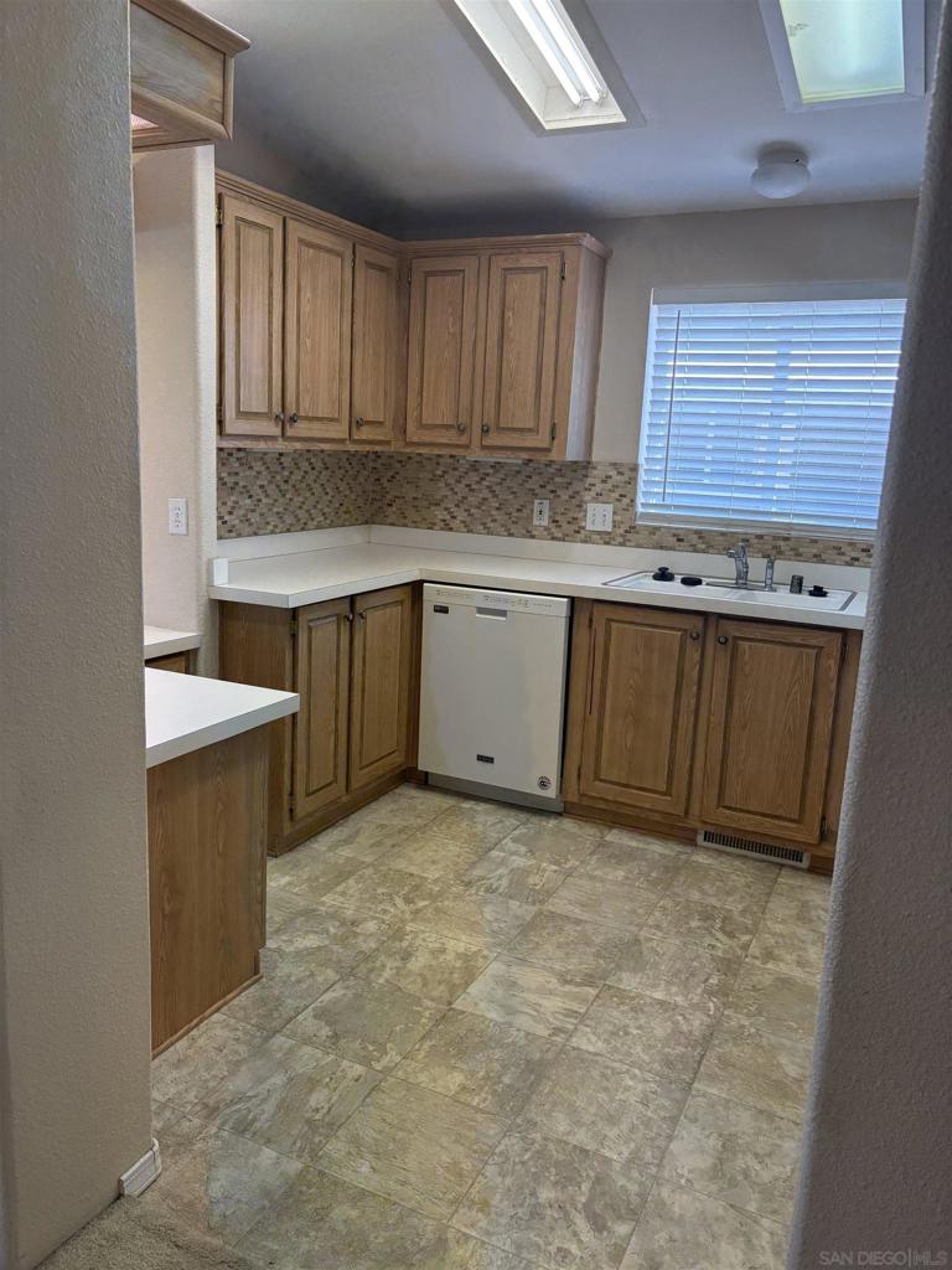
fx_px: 953
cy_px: 635
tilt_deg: -10.4
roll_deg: -2.7
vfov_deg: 67.3
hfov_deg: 53.1
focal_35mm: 26
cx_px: 476
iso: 125
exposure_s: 1/220
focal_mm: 5.96
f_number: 1.6
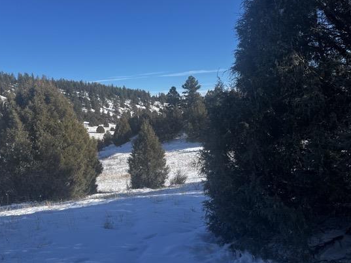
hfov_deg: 58.0
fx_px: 314
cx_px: 147
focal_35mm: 31
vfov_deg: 45.5
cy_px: 129
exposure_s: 1/2410
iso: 50
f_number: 1.6
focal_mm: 5.1
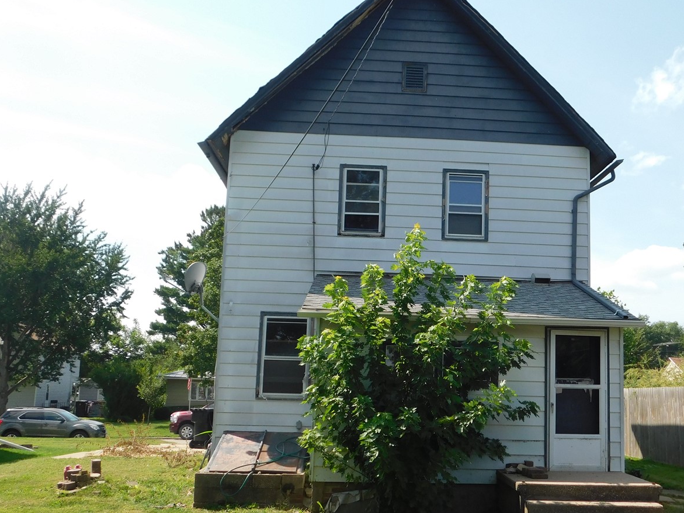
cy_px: 279
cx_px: 418
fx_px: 810
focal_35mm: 41
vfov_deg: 35.1
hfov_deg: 45.5
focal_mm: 5.3
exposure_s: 1/1000
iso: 125
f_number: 3.2
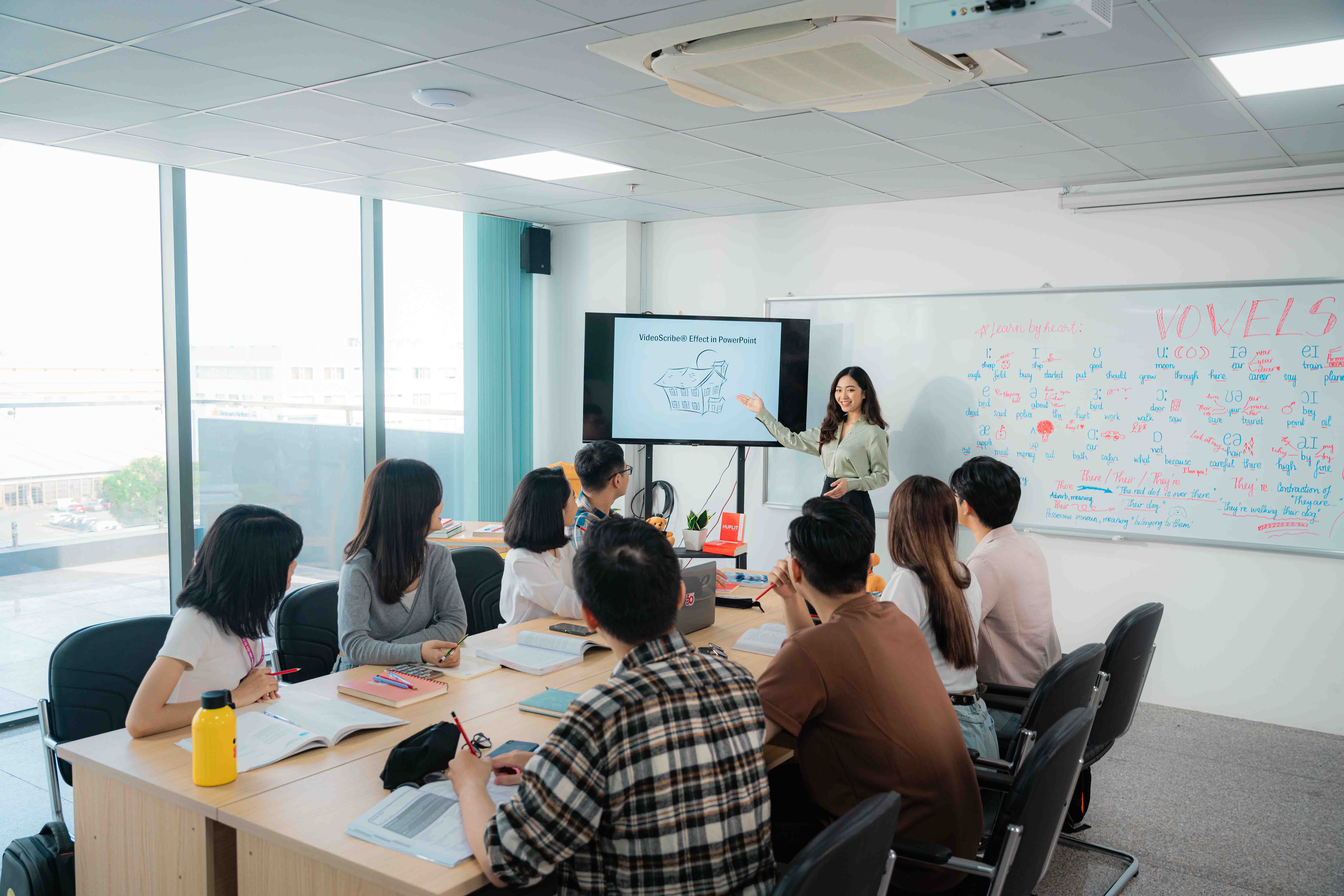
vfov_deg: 42.7
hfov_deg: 60.8
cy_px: 448
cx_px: 672
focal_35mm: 31
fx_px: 1146
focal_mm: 30.7
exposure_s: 1/100
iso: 320
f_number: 4
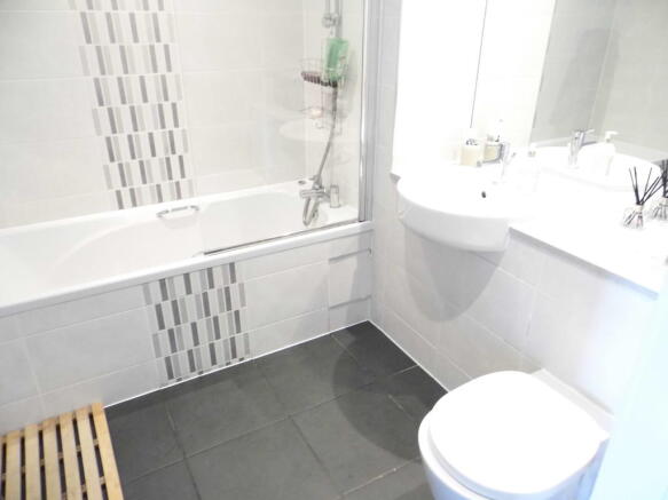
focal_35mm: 25
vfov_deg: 54.9
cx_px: 334
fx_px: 482
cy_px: 250
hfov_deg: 69.4
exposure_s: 1/8
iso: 400
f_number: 3
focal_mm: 4.5
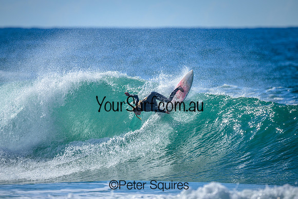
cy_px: 100
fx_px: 6748
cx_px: 149
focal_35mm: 815
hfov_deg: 2.5
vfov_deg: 1.7
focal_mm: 800
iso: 180
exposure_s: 1/2000
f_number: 6.3
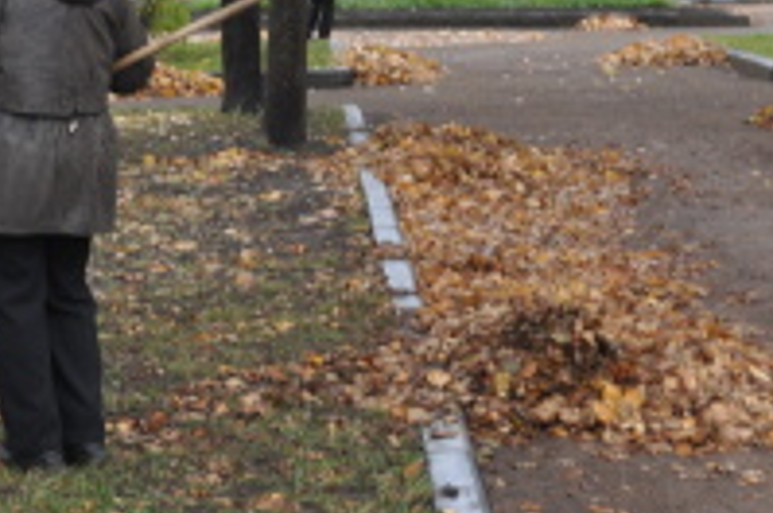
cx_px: 206
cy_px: 39
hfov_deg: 15.0
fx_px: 2915
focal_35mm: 136
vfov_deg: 10.0
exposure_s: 1/80
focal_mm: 30
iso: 400
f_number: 4.5
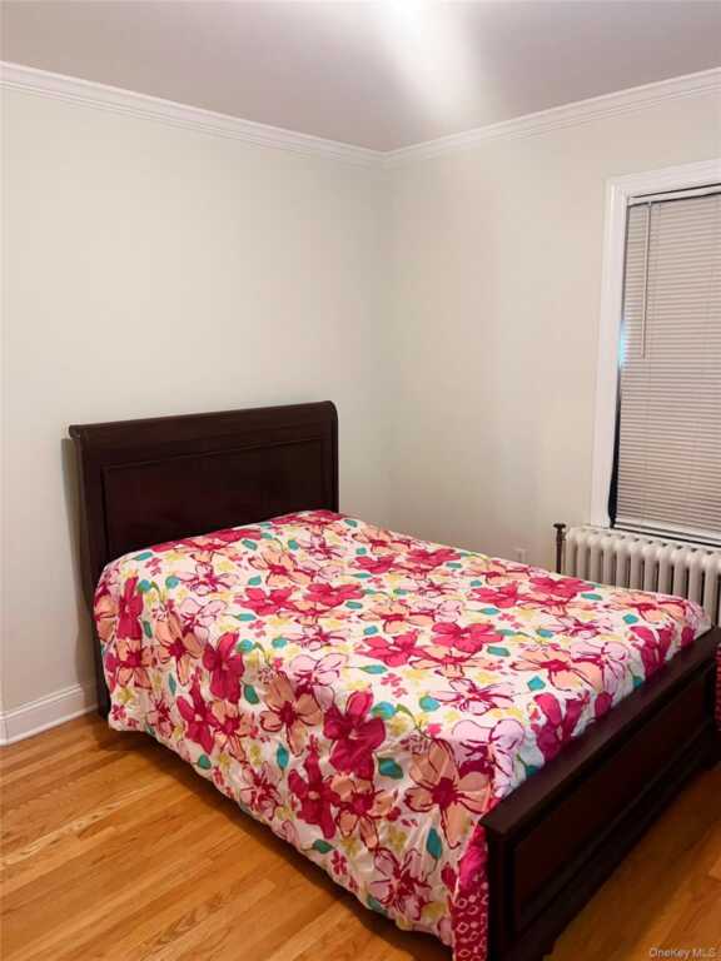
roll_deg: +1.7
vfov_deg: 67.3
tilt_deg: -10.7
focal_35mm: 26
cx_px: 360
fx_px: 722
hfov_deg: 53.1
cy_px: 480
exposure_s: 1/60
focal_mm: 5.7
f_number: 1.5
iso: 500
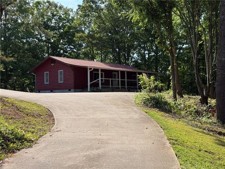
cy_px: 84
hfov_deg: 39.7
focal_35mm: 48
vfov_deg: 30.3
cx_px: 112
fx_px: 312
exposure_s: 1/2667
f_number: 1.78
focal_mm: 6.76
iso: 80
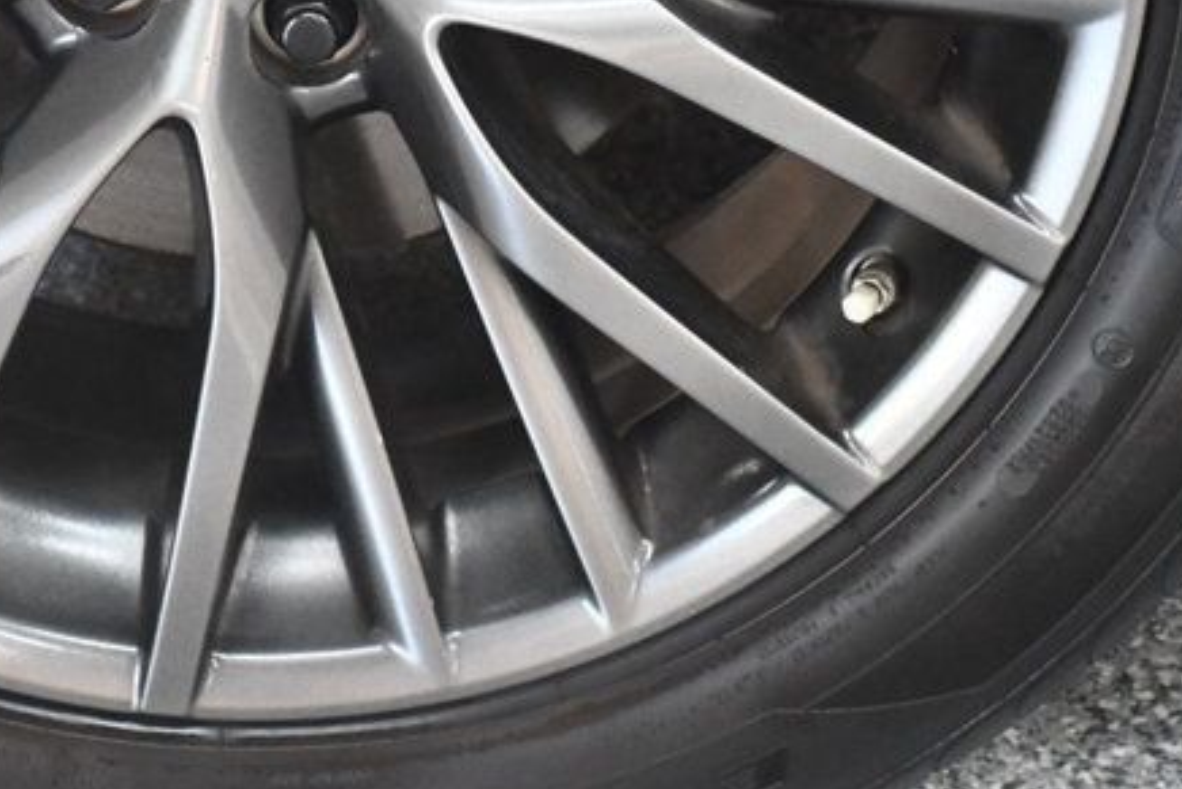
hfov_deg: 12.1
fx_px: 5550
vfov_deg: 8.1
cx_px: 352
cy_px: -127
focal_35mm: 169
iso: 3600
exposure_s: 1/60
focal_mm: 48
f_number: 4.5
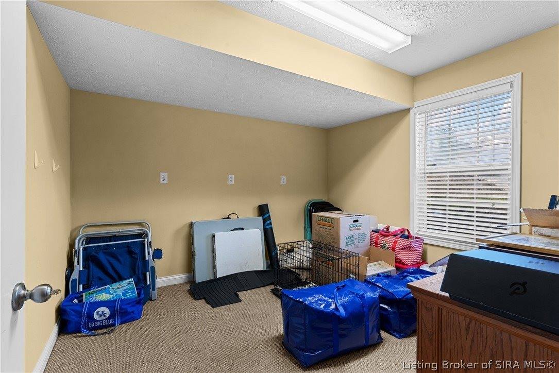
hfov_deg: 96.7
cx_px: 280
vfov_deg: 73.8
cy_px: 186
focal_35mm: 16
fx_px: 248
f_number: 11
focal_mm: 16
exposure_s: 1/1.25
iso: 400
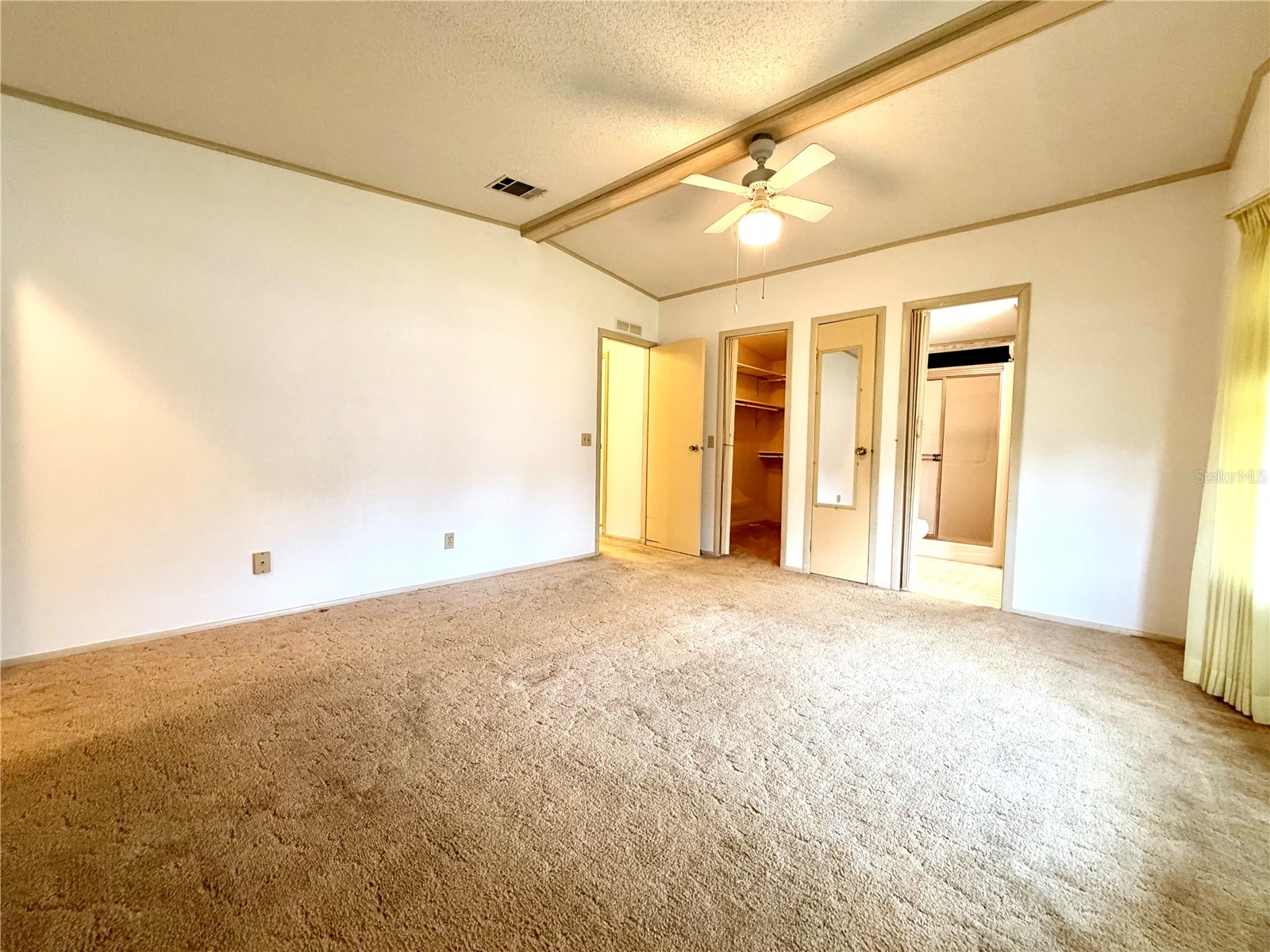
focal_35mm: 14
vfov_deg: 85.7
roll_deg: -1.4
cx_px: 635
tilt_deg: -3.3
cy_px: 476
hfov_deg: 102.1
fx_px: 514
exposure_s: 1/60
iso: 320
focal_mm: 2.22
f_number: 2.2
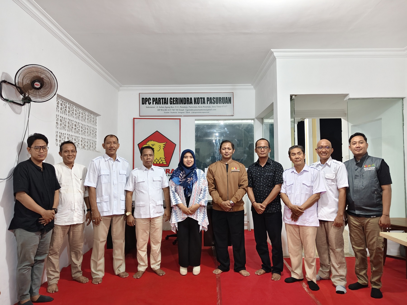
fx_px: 270
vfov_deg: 58.9
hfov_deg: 73.9
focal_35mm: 23
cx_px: 204
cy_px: 152
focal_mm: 5.56
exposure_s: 1/33.3
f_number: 1.88
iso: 1042
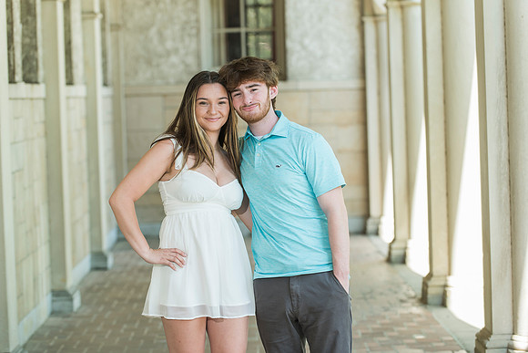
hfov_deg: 17.2
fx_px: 1751
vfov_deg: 11.5
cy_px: 175
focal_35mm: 119
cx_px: 259
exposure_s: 1/200
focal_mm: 116
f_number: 4
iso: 320
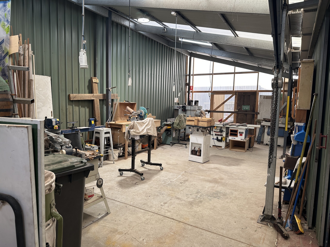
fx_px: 229
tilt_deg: -5.9
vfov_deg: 56.8
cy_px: 124
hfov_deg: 71.6
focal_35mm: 24
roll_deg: -1.5
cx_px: 165
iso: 80
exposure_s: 1/121
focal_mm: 6.86
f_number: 1.78
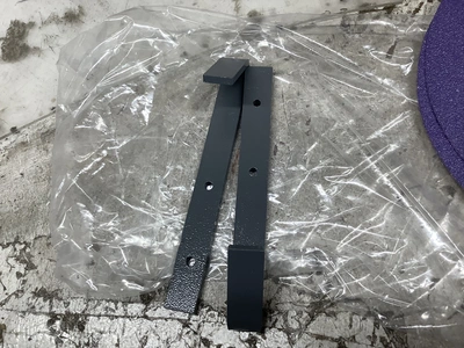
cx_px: 232
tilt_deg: -67.8
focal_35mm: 31
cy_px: 174
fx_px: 416
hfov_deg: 58.4
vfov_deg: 45.4
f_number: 2.4
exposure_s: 1/120
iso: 80
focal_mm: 3.3
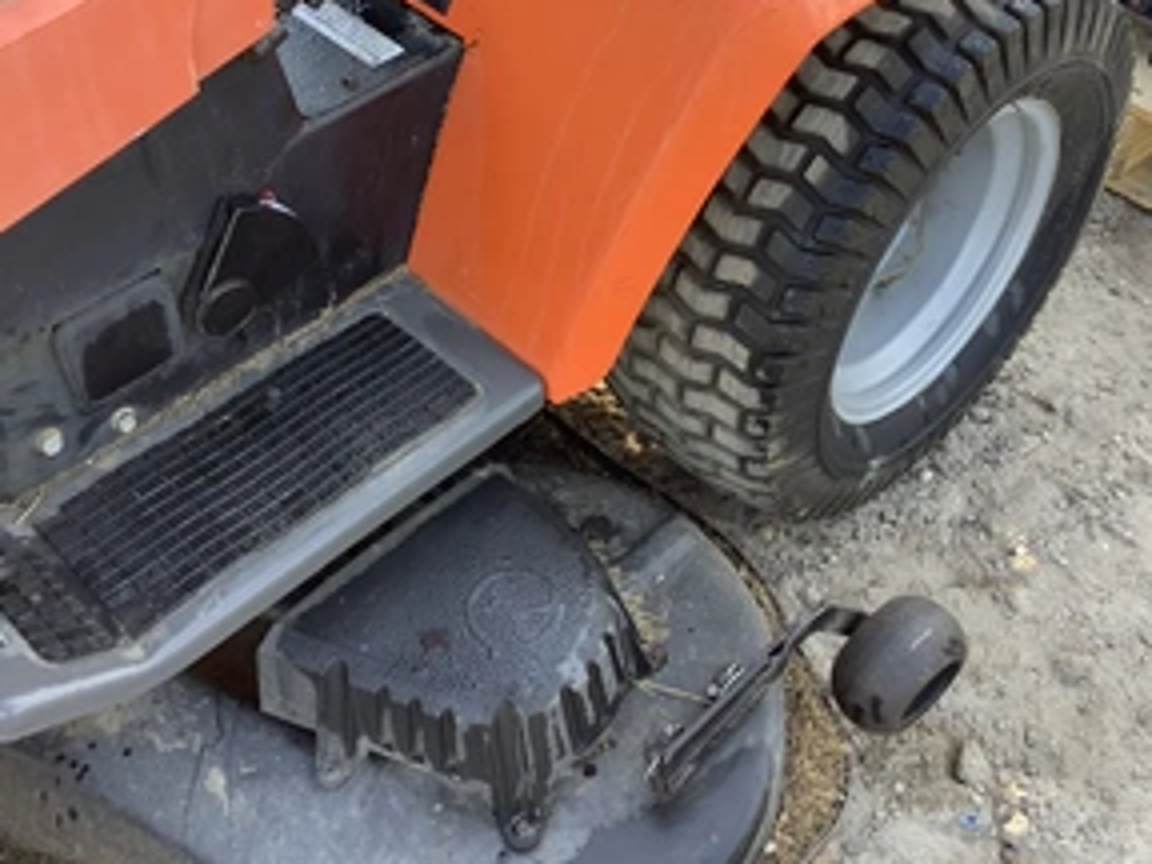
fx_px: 1431
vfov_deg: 33.5
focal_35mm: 43
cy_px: 340
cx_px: 608
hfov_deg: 43.8
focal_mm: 3.3
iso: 50
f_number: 2.4
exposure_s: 1/120
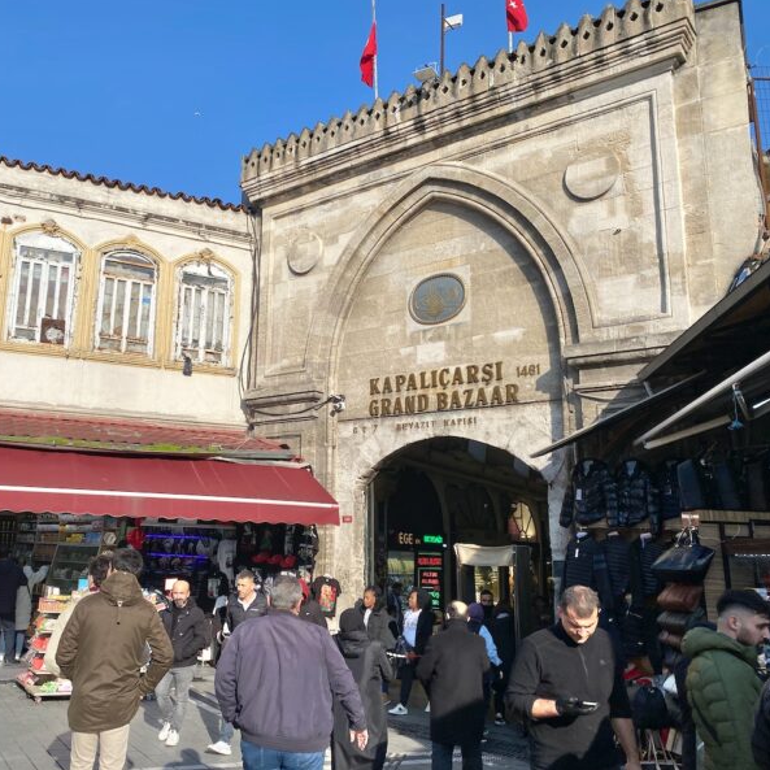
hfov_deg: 52.1
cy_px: 383
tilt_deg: +10.8
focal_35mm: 31
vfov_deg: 52.5
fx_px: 780
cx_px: 297
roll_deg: -1.7
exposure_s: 1/3497
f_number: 1.8
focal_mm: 4.25
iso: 32
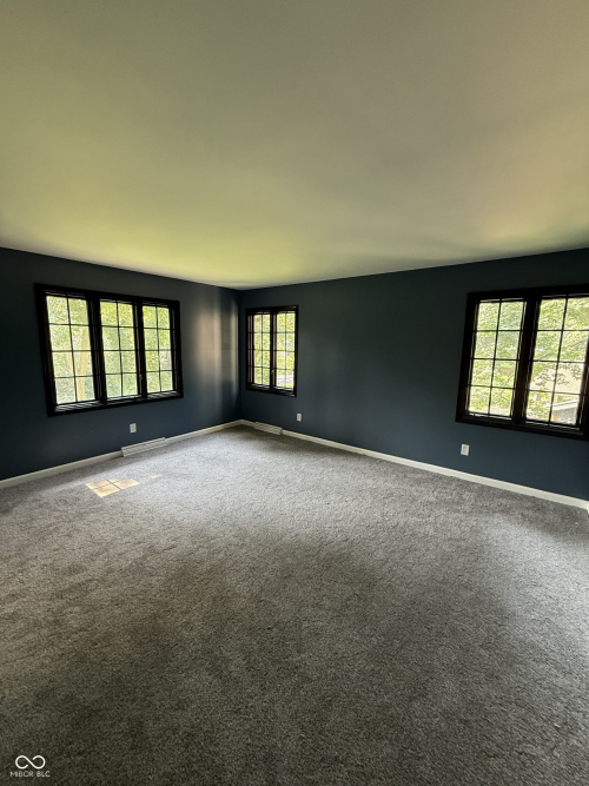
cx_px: 294
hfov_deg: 85.7
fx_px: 318
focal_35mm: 14
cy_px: 393
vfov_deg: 102.1
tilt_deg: -8.2
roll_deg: -2.0
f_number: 2.2
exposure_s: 1/75
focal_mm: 2.22
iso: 320
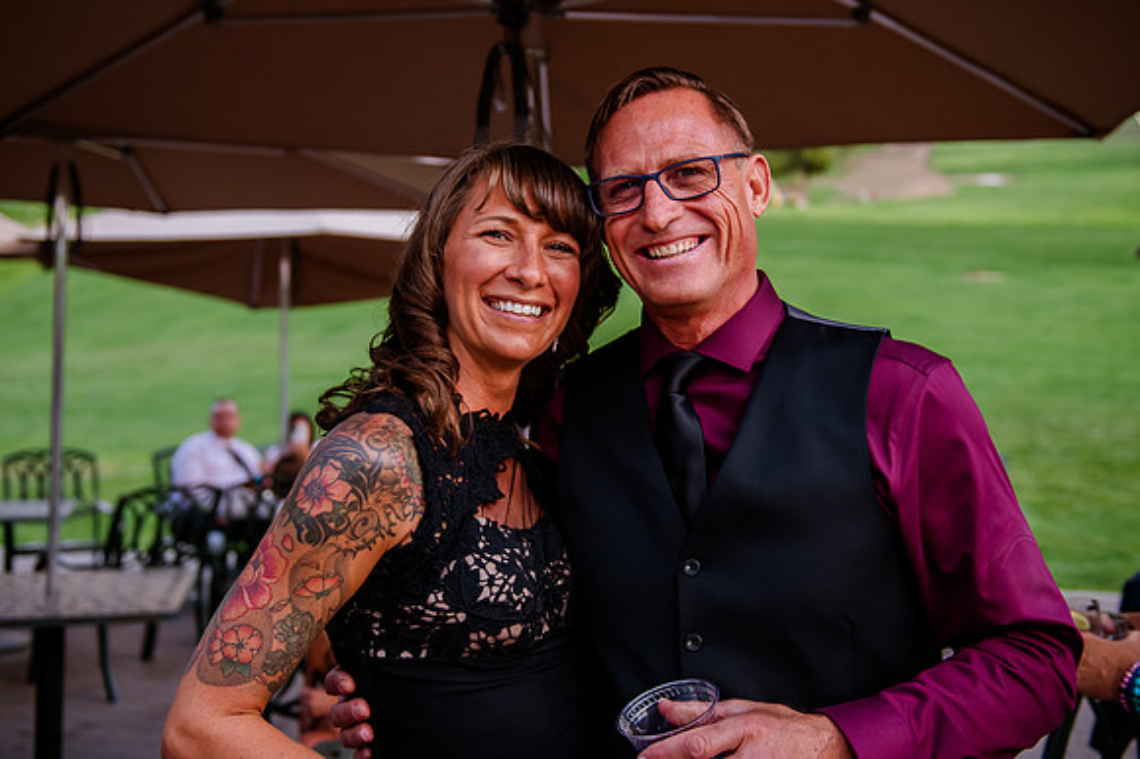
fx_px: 1364
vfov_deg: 31.0
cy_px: 301
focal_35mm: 43
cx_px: 558
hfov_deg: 45.3
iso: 1600
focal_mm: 35
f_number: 2.8
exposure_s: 1/250
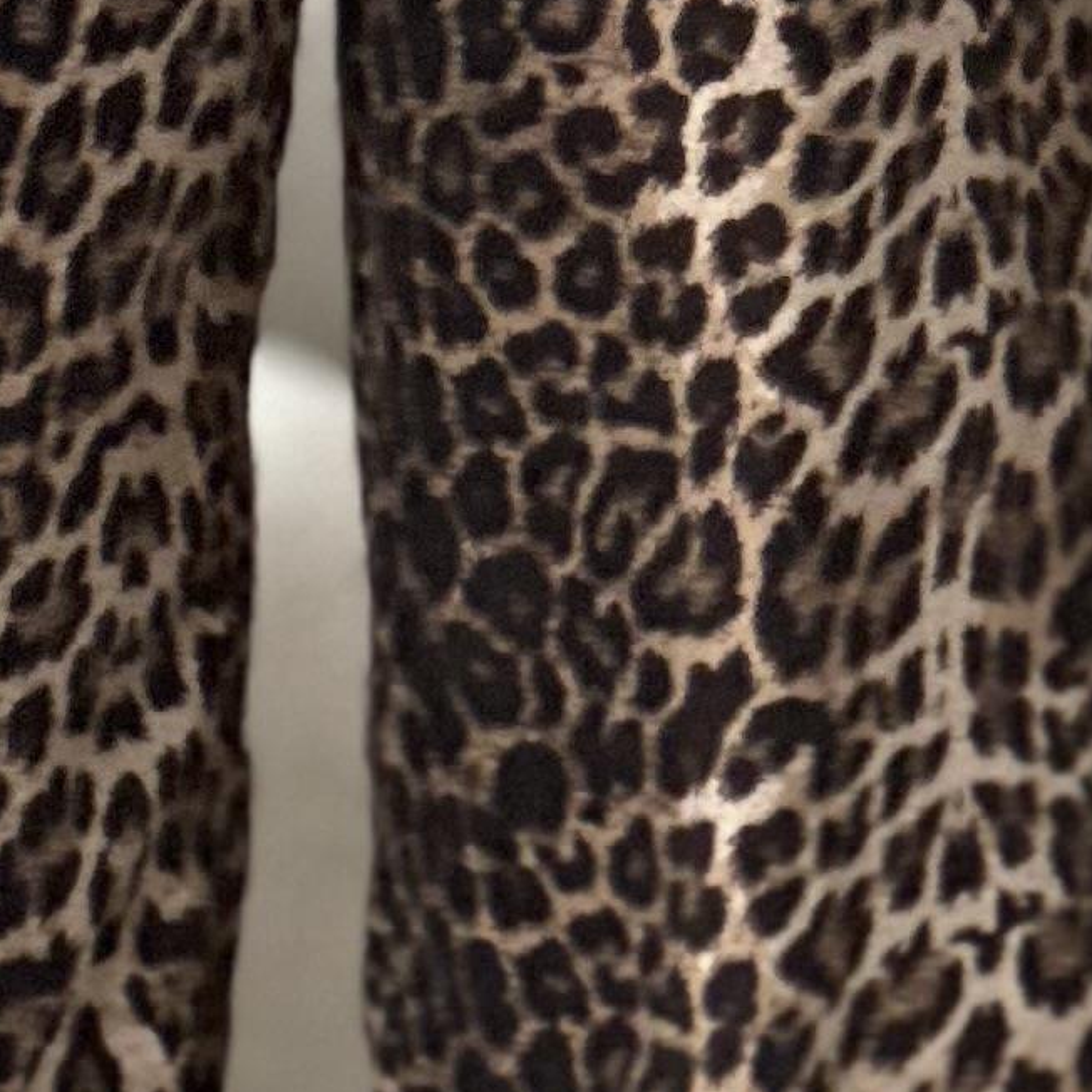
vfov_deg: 4.1
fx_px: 15026
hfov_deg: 4.2
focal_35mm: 421
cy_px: -601
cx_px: 226
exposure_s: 1/104
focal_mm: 9
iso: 250
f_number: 2.8
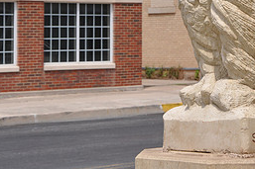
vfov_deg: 8.1
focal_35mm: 169
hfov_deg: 12.1
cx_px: 236
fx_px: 1196
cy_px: -19
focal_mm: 50
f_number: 9
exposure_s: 1/320
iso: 200
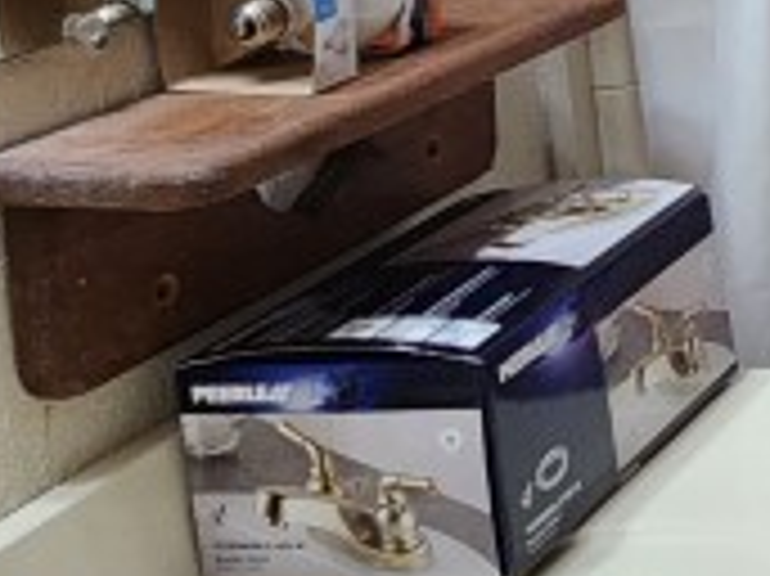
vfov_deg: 17.4
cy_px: -225
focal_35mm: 78
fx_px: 1734
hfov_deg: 17.8
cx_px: 1526
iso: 500
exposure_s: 1/30
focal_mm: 2.2
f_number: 2.2
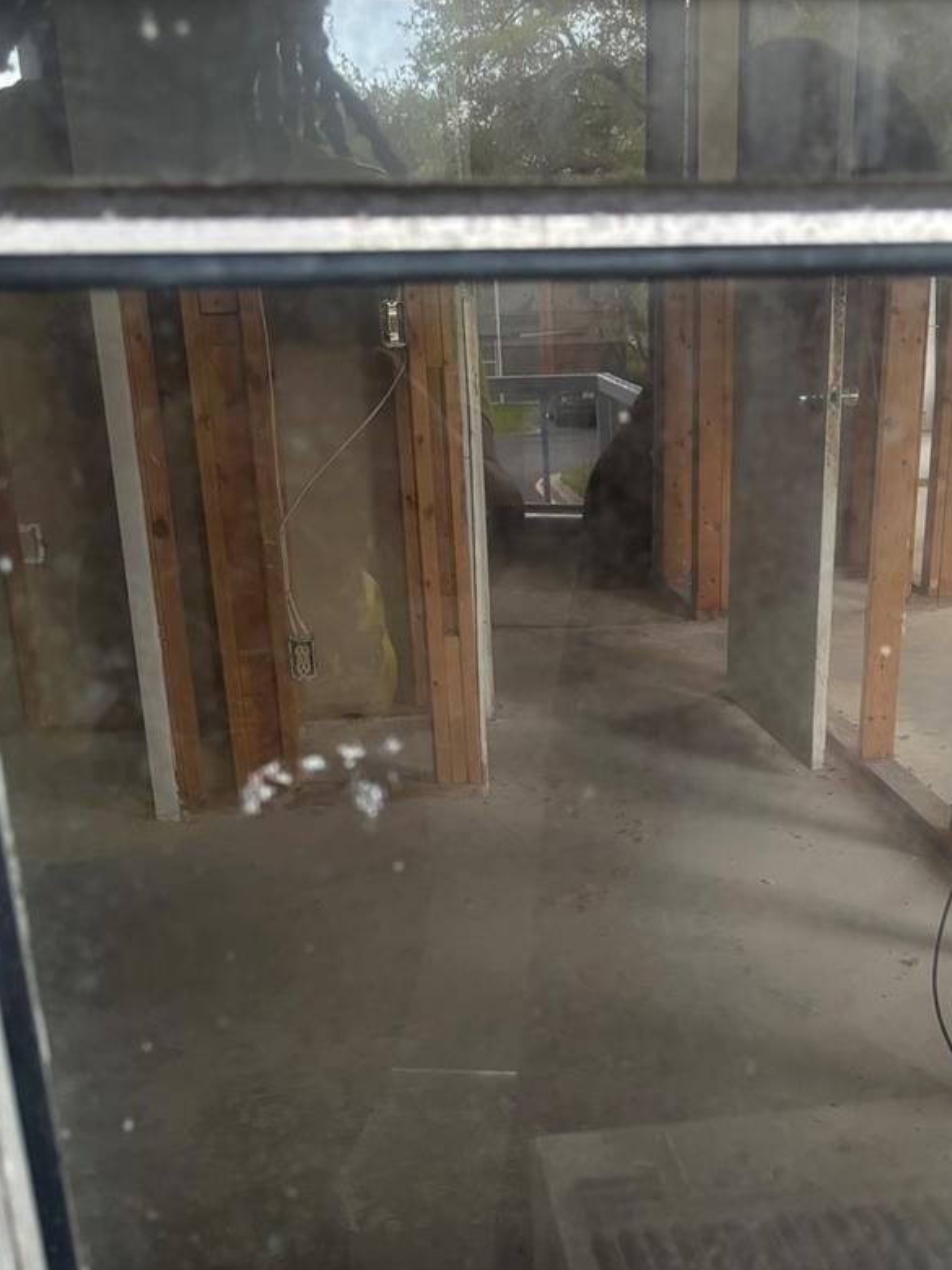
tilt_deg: -21.5
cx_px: 604
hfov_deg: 35.7
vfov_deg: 46.1
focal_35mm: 40
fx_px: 1467
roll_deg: +0.3
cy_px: 845
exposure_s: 1/60
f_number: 1.6
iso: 160
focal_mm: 5.96
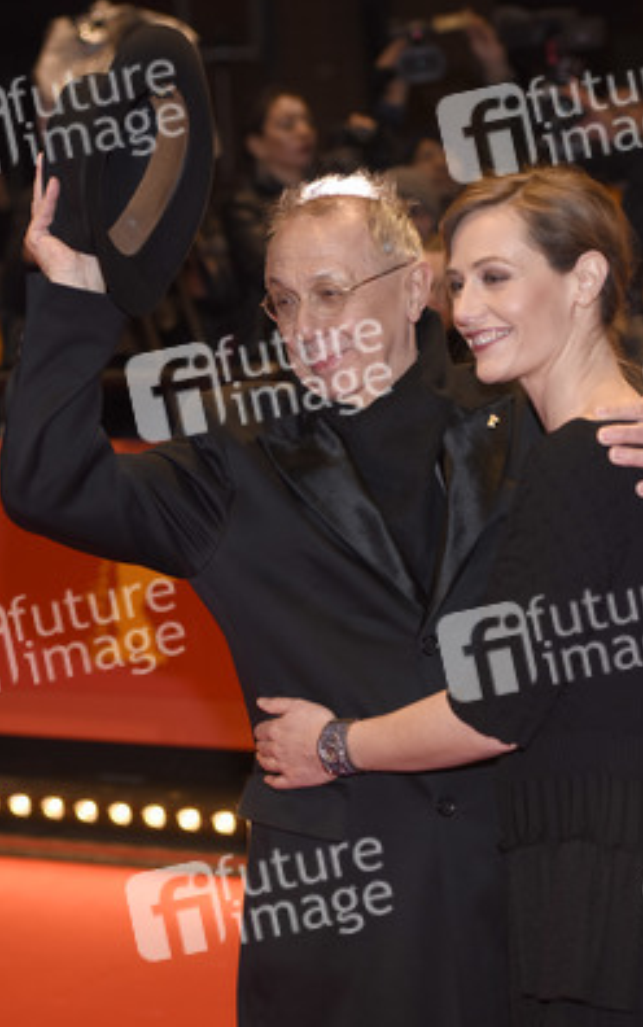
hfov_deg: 12.1
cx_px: 334
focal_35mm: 108
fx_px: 3024
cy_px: 511
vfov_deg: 19.3
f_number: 3.2
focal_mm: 70
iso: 640
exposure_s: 1/400
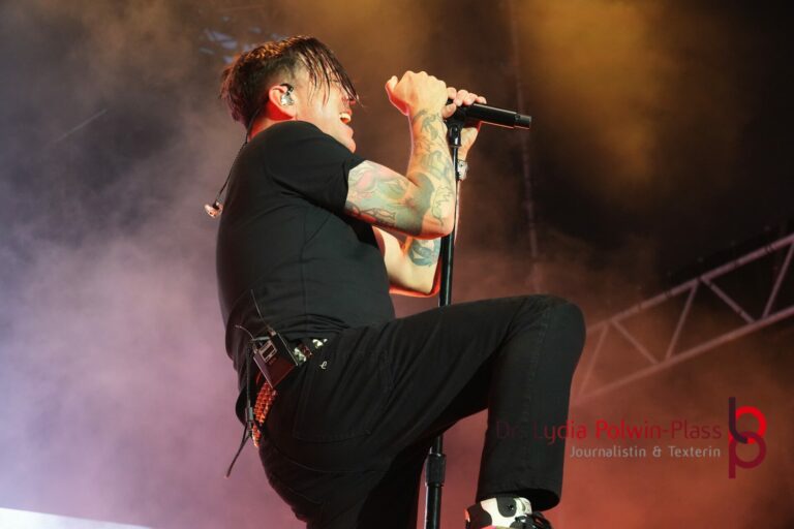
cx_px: 397
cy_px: 264
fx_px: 2084
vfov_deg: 14.5
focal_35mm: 94
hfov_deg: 21.6
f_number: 4.5
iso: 3200
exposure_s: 1/160
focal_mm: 63
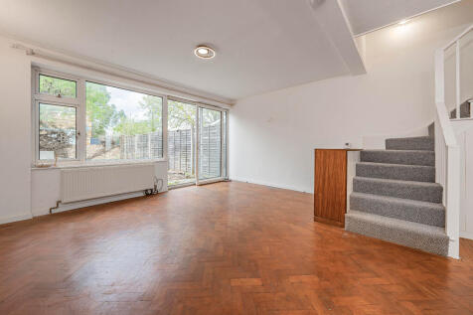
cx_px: 236
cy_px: 158
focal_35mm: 13
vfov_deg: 85.4
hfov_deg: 108.3
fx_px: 171
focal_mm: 13
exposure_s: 1/20
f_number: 9
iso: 320
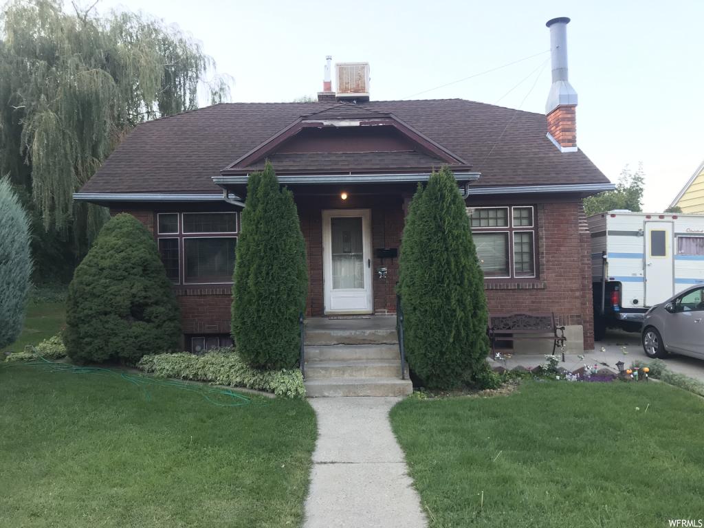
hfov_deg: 63.4
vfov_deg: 49.7
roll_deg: +0.6
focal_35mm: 28
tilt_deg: +2.3
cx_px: 352
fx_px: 569
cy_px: 264
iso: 32
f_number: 1.8
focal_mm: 3.99
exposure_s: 1/60
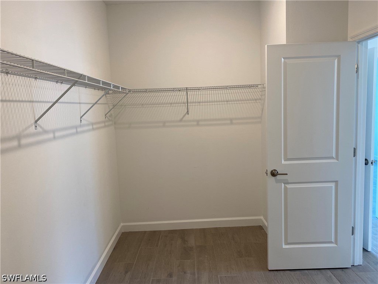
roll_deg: +2.3
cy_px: 142
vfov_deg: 53.1
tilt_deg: -6.7
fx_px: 284
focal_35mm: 26
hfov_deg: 67.3
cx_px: 189
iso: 64
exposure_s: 1/60
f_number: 1.8
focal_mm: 4.25
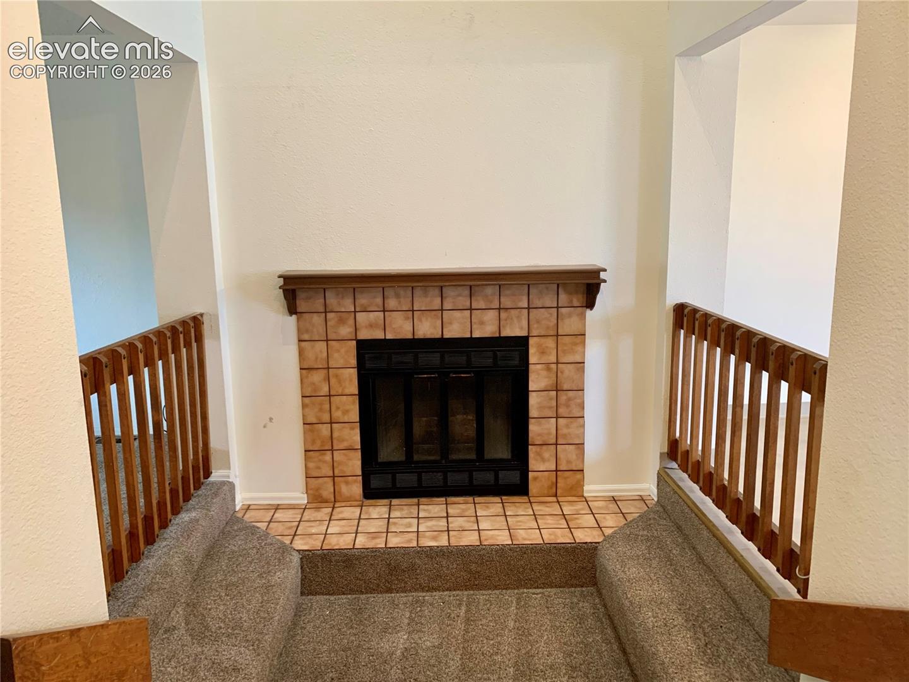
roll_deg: -0.3
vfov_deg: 53.1
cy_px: 341
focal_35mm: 26
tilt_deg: -11.1
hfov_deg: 67.3
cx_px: 454
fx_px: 683
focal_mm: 4.25
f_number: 1.8
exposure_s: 1/60
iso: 200
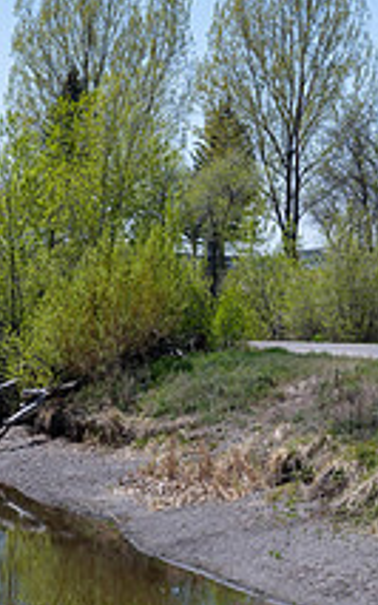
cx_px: -244
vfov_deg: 15.0
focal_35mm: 139
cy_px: 334
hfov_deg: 9.1
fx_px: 2293
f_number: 6.3
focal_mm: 49
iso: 125
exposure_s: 1/640
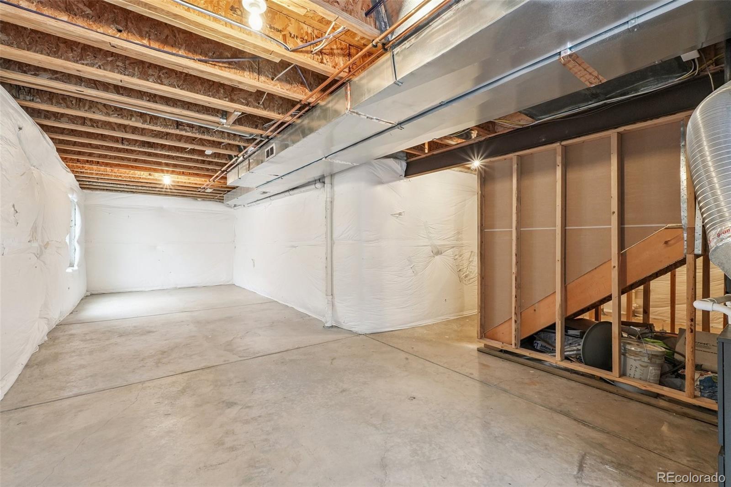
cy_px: 244
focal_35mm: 15
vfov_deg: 77.3
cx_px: 366
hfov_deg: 100.4
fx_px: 305
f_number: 9
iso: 640
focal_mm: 10
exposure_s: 1/5
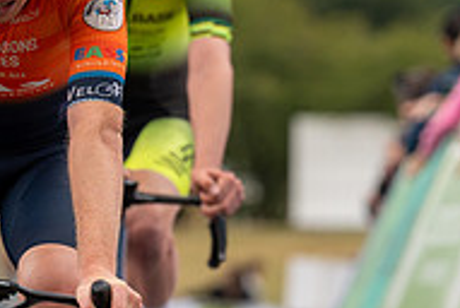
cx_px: 0
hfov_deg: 3.6
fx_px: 7256
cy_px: 50
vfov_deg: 2.4
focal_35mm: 567
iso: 640
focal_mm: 145
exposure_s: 1/1000
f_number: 3.5
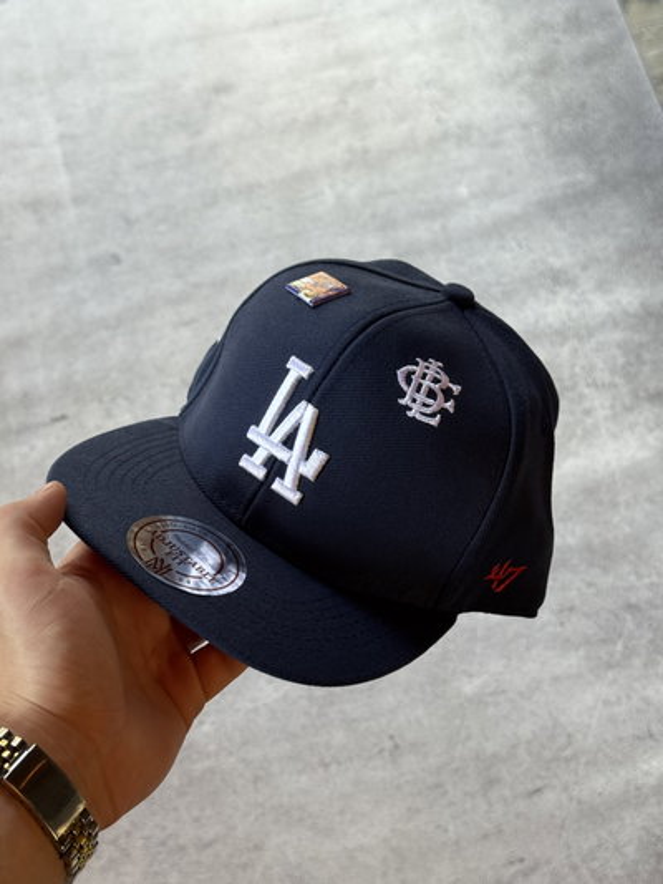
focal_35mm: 48
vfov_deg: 39.6
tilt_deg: -69.9
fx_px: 1225
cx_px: 332
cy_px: 442
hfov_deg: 30.3
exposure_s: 1/121
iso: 80
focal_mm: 6.76
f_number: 1.78
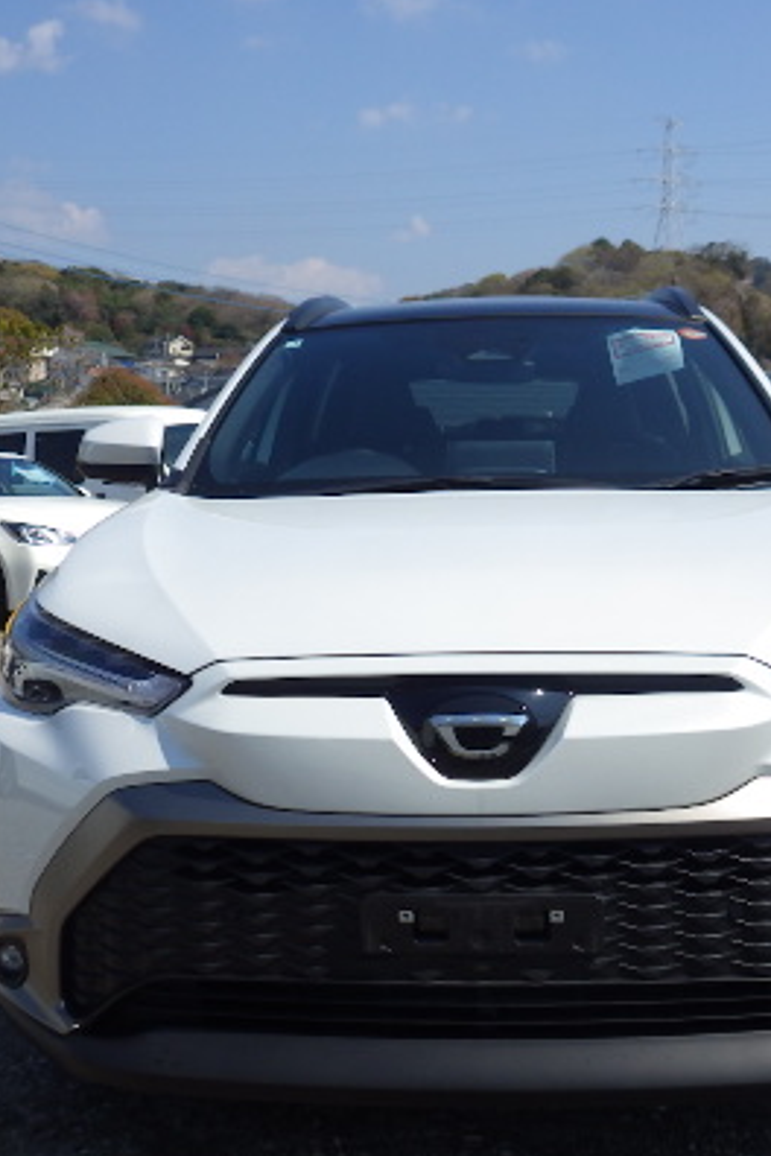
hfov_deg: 31.8
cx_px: 450
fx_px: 1349
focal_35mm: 42
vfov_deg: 46.2
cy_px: 686
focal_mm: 4.5
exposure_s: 1/320
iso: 125
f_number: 7.9
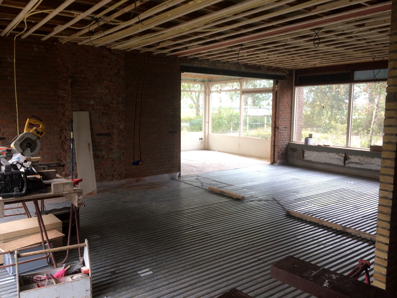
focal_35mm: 29
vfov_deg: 48.2
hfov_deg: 61.7
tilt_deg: -7.5
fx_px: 333
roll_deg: -2.7
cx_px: 198
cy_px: 149
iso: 50
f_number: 2.2
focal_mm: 4.15
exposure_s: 1/50
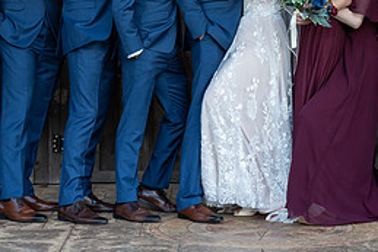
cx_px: 260
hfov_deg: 14.7
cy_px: -42
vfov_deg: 9.8
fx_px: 1460
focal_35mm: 139
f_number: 4
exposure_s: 1/250
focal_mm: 56
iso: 250
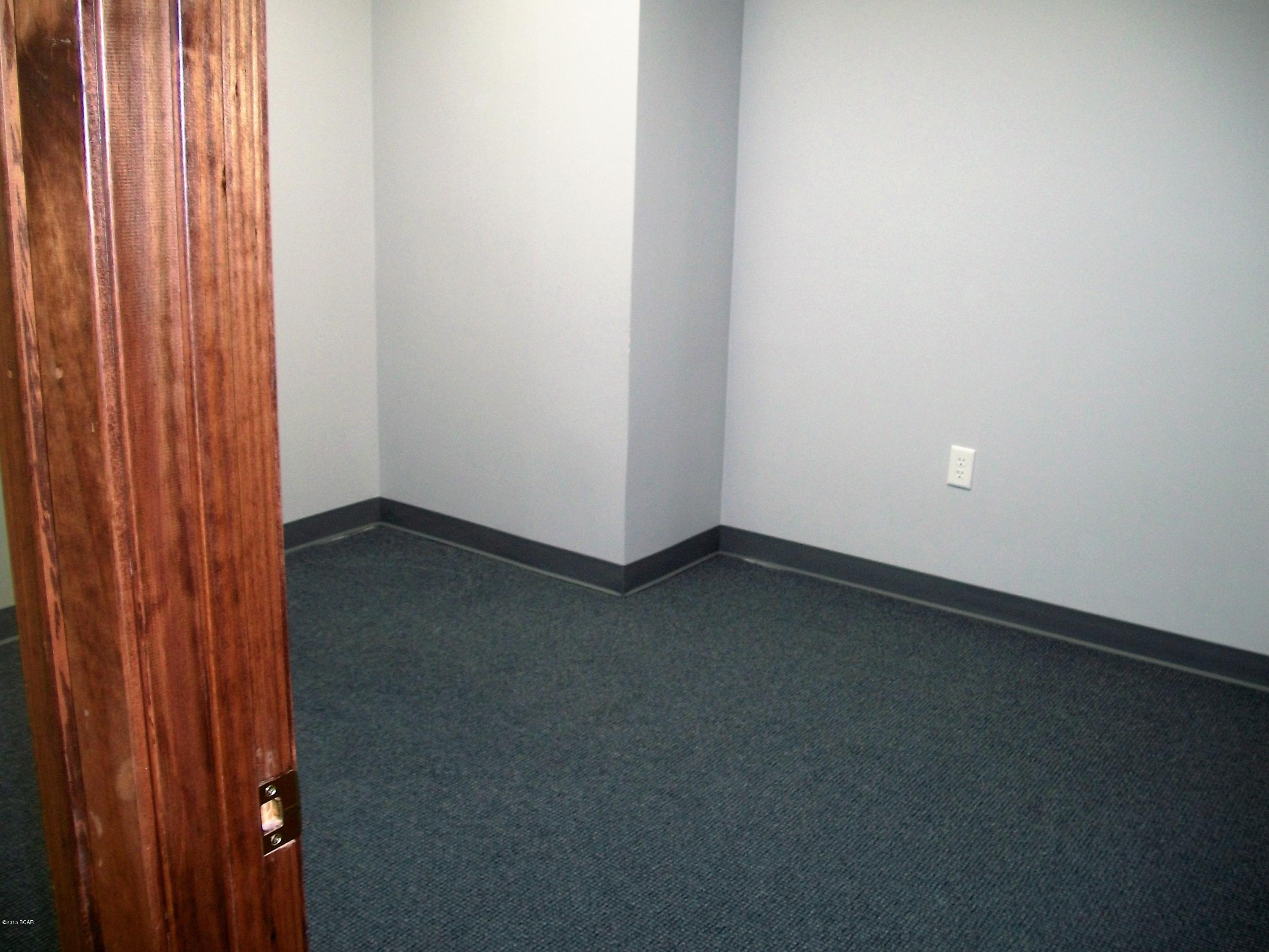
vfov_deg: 44.2
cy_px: 476
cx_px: 634
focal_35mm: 32
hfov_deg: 56.8
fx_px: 1173
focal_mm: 5.7
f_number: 2.9
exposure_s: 1/30
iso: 80
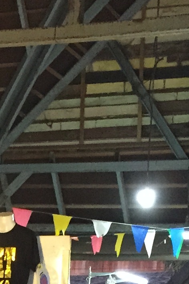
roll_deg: -3.8
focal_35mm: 139
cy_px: 424
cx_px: -96
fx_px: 1095
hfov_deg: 9.6
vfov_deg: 13.9
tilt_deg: -2.9
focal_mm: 4.15
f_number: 2.2
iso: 250
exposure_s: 1/30
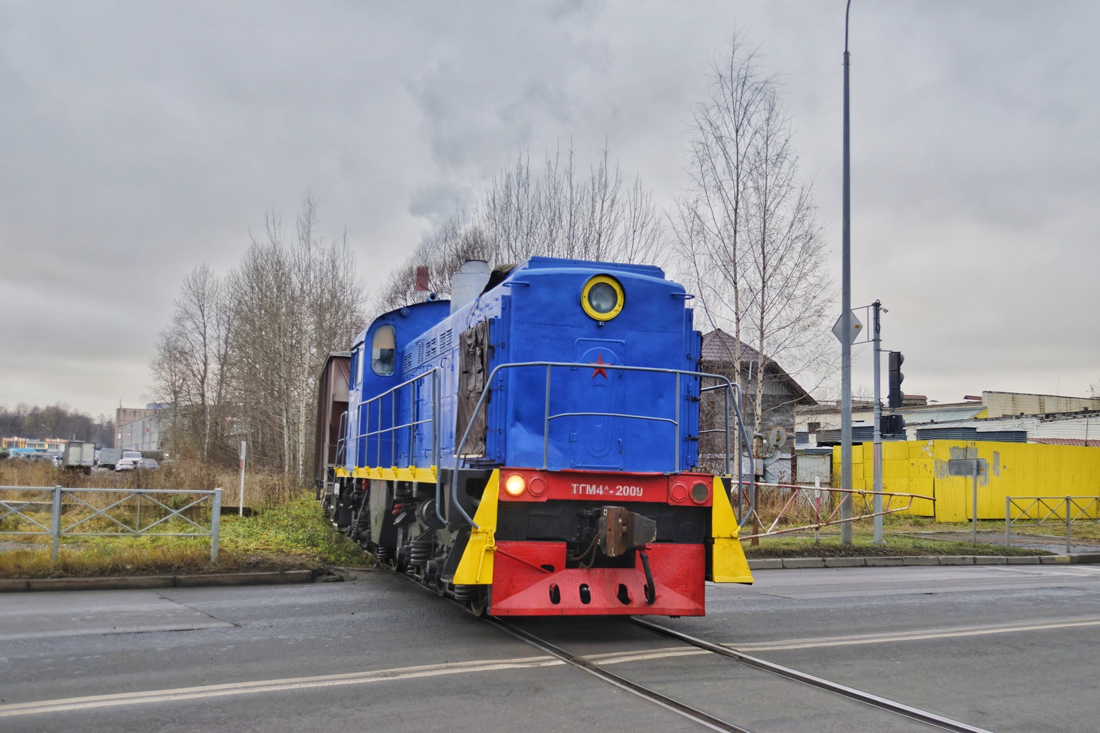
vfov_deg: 34.2
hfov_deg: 49.6
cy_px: 366
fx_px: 1192
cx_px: 550
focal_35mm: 39
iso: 640
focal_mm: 26
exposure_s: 1/125
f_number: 5.6
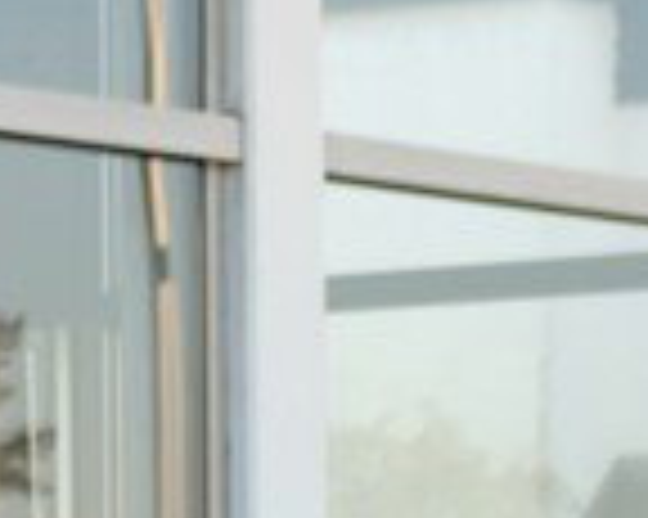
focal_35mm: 333
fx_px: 6382
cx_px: -963
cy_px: 1200
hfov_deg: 5.6
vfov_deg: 4.5
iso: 200
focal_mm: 34.3
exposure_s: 1/100
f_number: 3.6
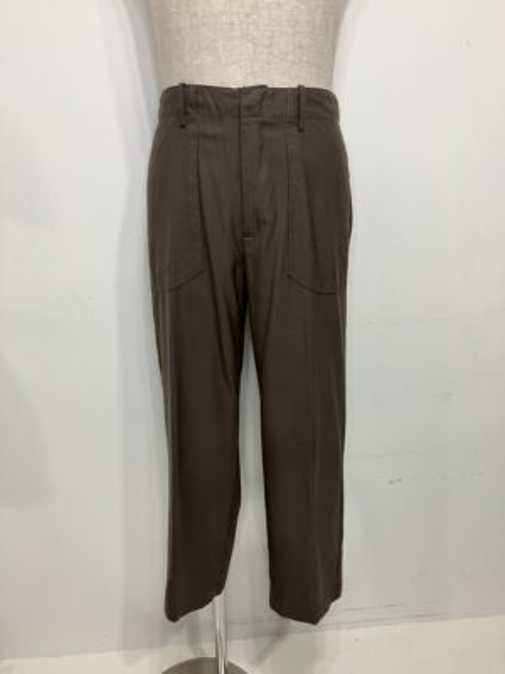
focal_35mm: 28
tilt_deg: -19.6
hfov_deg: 49.7
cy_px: 337
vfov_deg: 63.4
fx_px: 545
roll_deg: +1.4
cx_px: 252
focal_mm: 3.99
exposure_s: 1/50
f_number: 1.8
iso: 125
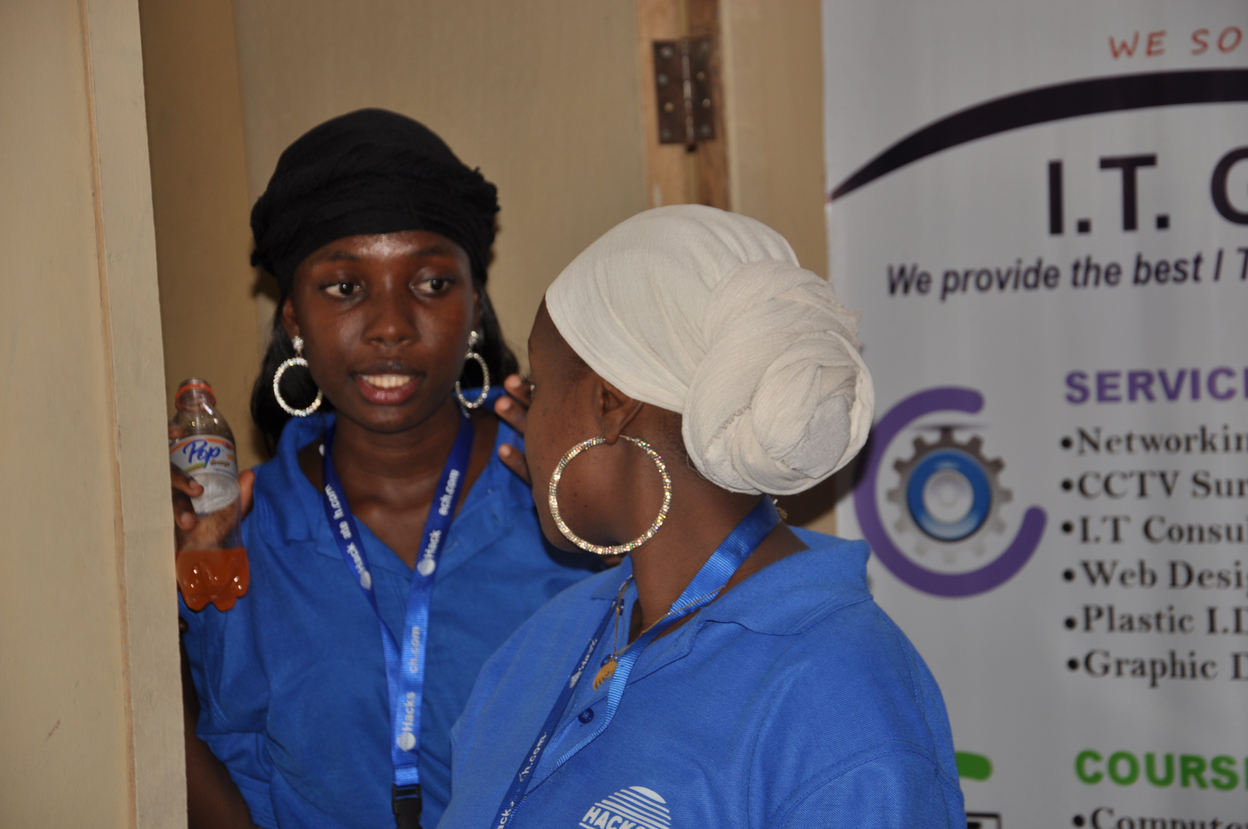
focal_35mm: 120
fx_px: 4155
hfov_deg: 17.1
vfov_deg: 11.4
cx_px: 624
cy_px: 414
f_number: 5.3
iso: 200
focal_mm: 80
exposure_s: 1/60
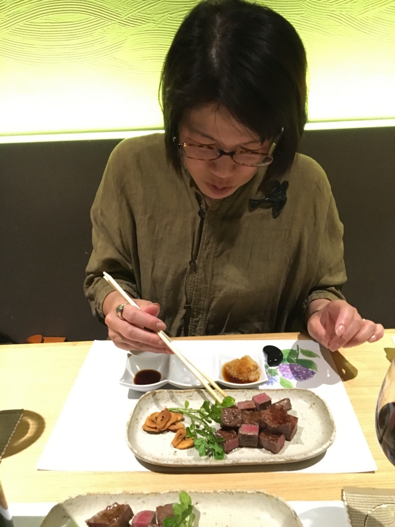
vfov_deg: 61.7
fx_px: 441
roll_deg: +3.1
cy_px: 264
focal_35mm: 29
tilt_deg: -23.7
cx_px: 198
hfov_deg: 48.2
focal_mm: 4.15
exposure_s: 1/15
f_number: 2.2
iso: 320
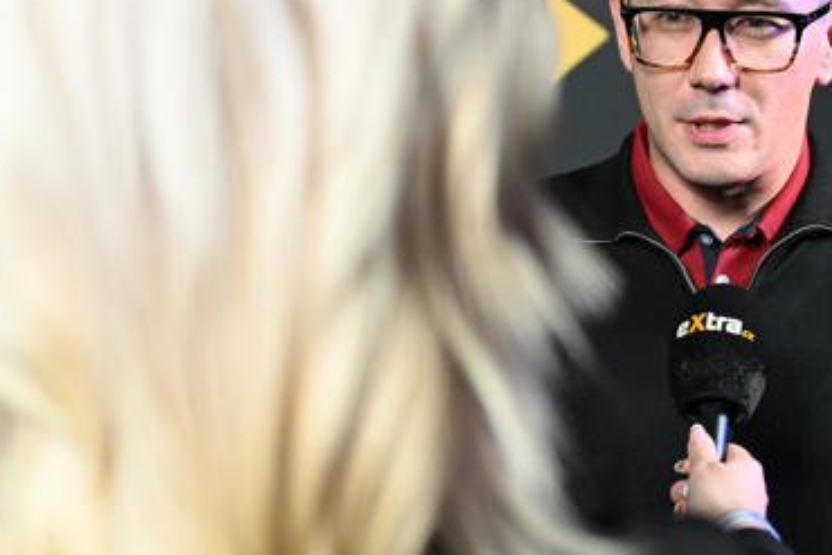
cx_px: 567
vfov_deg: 16.7
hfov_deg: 24.6
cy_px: 267
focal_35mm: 82
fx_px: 1896
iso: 2500
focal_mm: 44
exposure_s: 1/500
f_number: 2.8
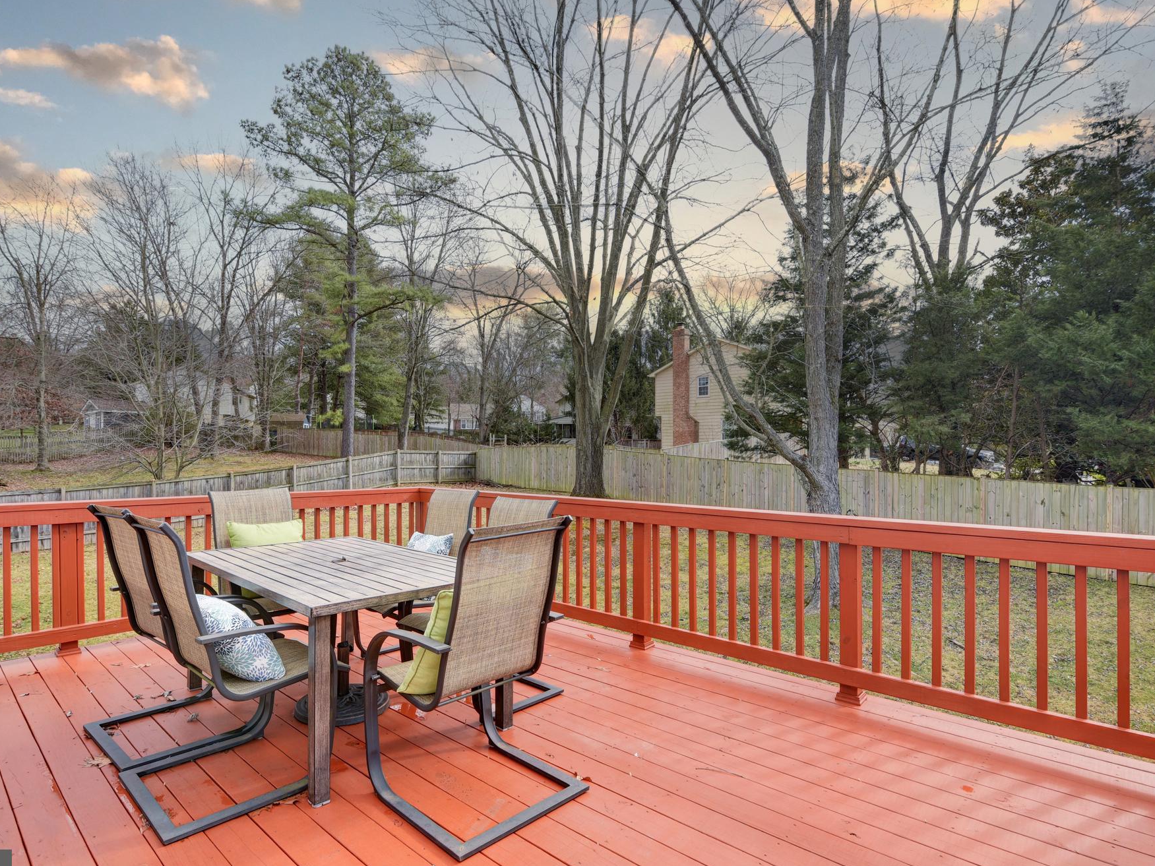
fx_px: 601
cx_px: 541
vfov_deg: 71.6
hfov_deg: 87.6
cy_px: 447
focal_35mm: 18
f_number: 7.1
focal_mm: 16
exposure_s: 1/80
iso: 200
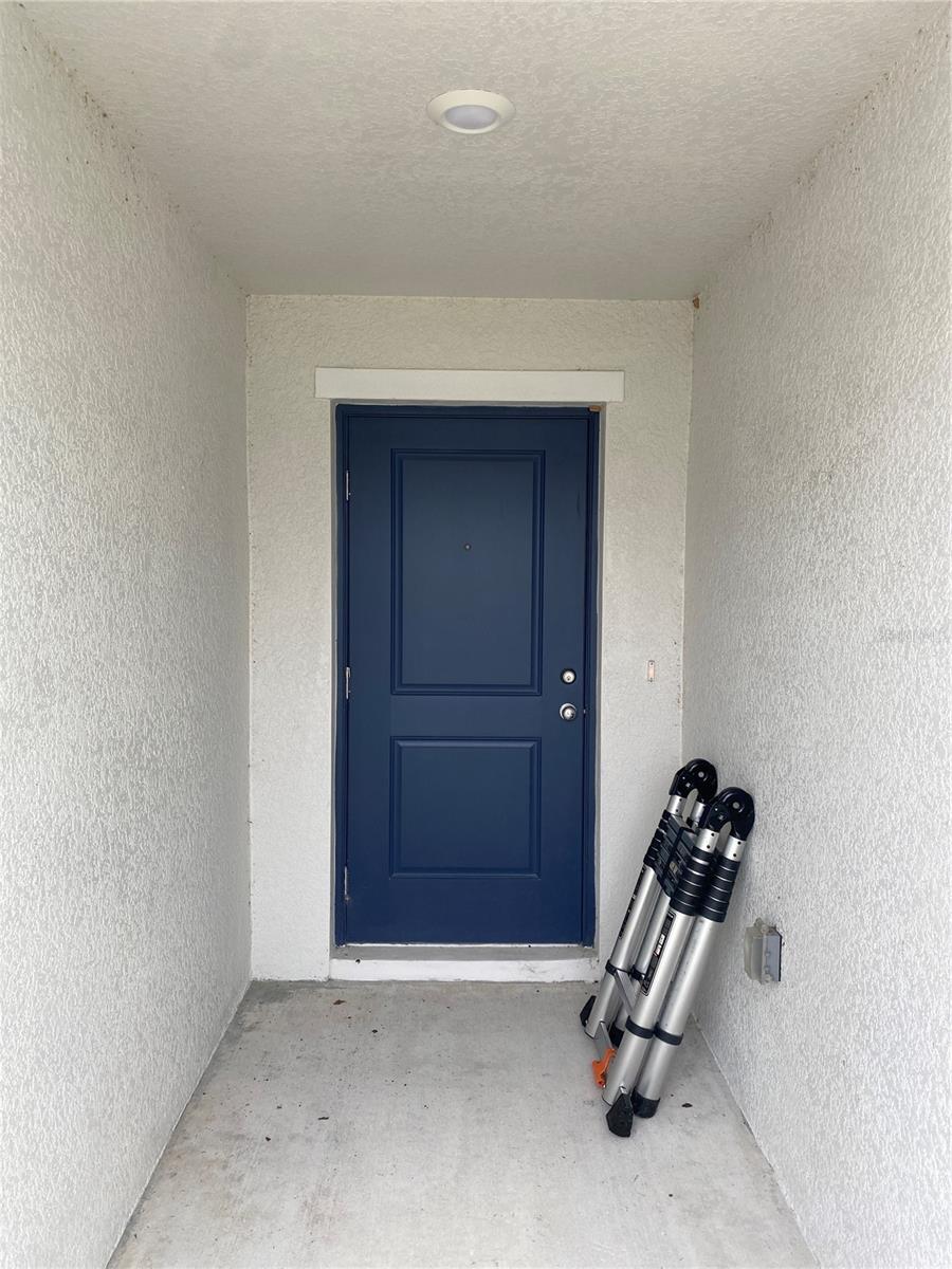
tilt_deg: -5.5
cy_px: 634
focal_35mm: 26
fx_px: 953
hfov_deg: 53.1
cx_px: 476
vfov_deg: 67.3
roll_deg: -0.2
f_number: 1.8
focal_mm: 4.25
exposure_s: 1/232
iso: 32
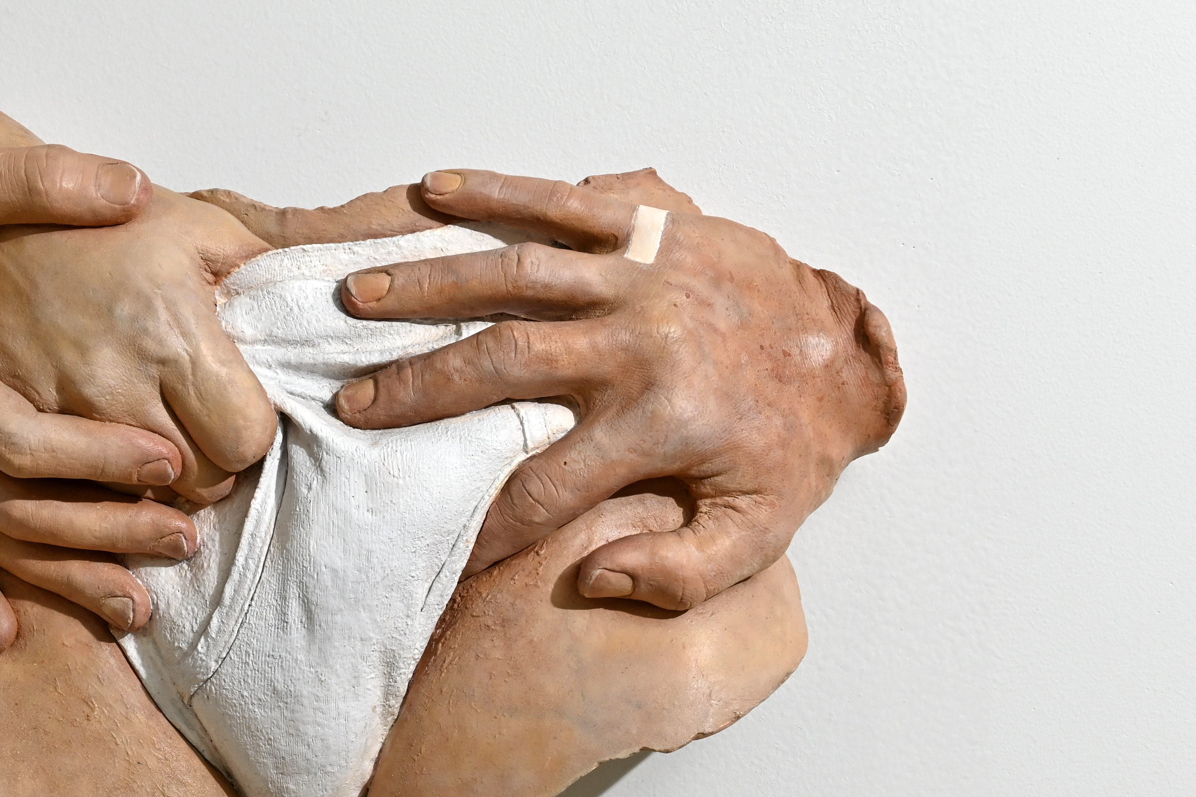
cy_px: 494
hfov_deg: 17.3
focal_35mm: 118
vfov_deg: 11.6
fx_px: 3920
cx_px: 358
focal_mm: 48
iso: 100
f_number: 8
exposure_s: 1/100
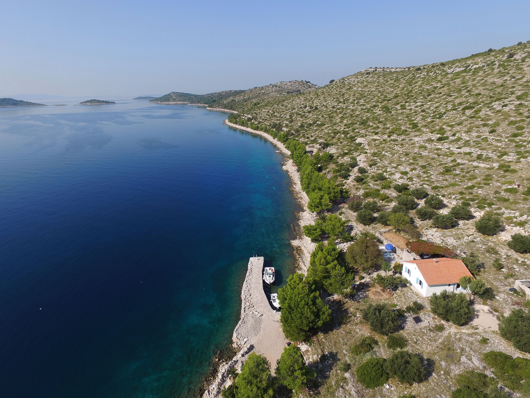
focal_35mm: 20
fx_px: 306
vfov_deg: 66.0
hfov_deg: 81.7
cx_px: 265
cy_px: 199
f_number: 2.8
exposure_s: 1/1087
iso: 100
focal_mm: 3.61
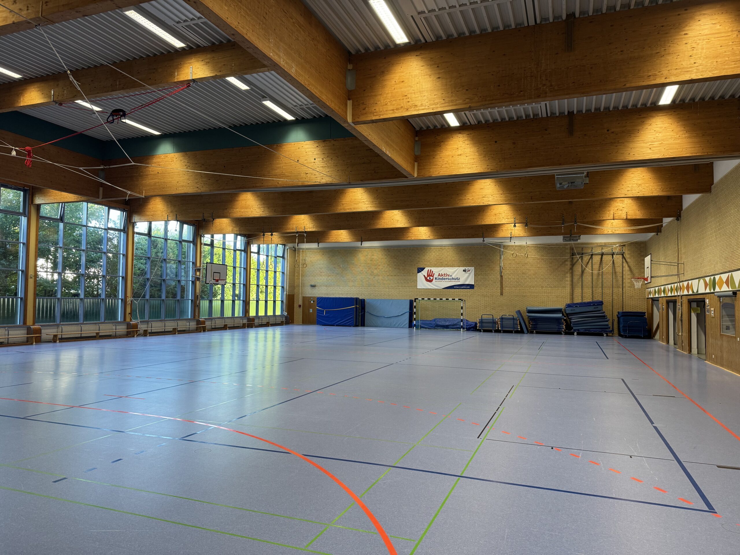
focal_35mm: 24
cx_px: 370
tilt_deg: +3.7
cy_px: 278
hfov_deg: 71.6
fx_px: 513
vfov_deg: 56.8
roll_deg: -0.5
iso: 160
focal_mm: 6.76
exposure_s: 1/100
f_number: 1.78
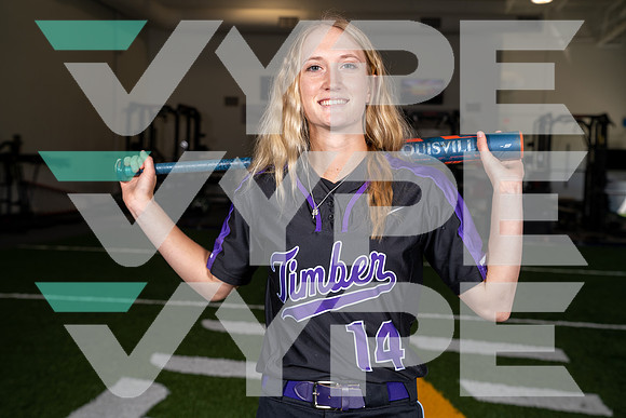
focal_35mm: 55
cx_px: 313
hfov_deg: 36.2
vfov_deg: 24.6
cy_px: 209
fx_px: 957
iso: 200
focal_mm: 55
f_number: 5.6
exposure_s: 1/200
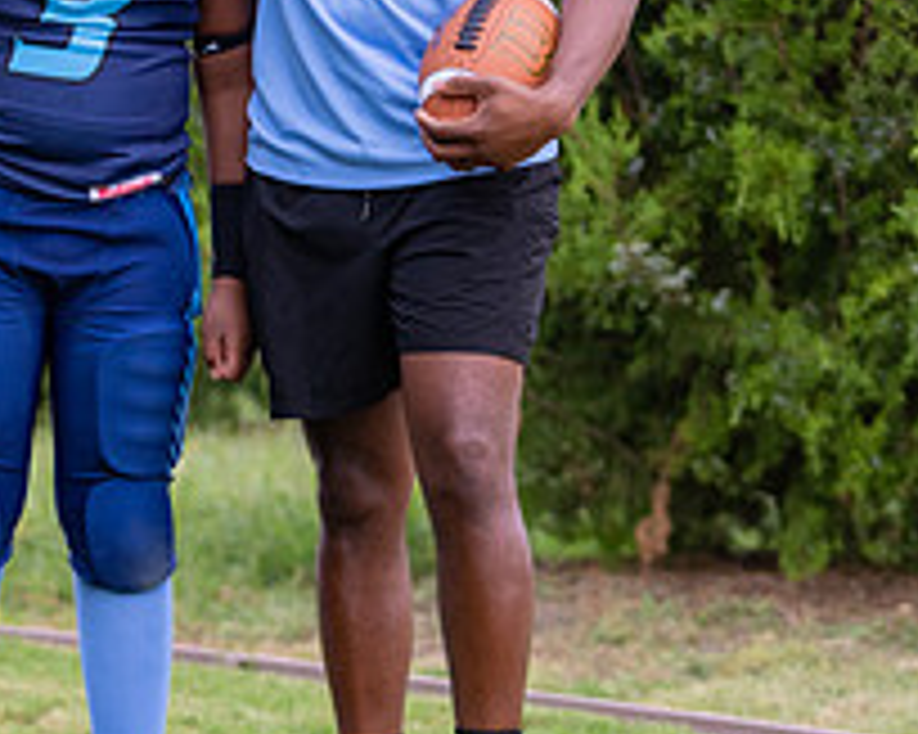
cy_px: 42
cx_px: 234
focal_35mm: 209
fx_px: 5676
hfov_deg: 9.2
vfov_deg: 7.4
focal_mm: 70
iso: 500
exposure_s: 1/320
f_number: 2.8
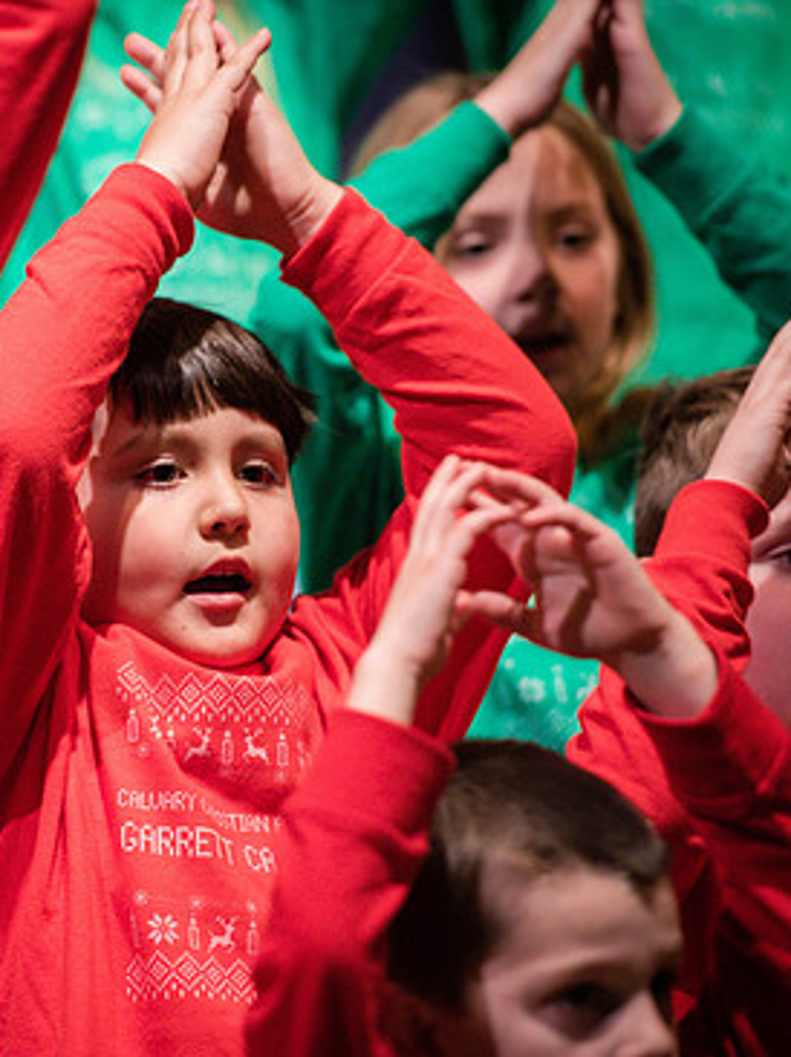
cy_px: 556
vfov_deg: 6.5
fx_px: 9303
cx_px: 141
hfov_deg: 4.9
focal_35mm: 305
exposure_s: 1/125
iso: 1600
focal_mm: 200
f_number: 2.8
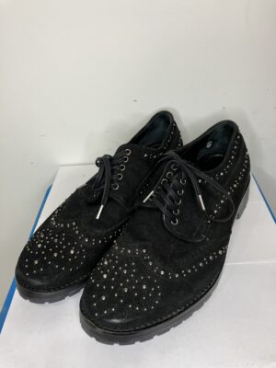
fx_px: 298
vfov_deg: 63.4
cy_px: 184
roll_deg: +7.4
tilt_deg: -36.5
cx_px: 138
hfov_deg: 49.7
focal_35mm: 28
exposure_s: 1/50
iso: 80
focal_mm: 3.99
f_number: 1.8
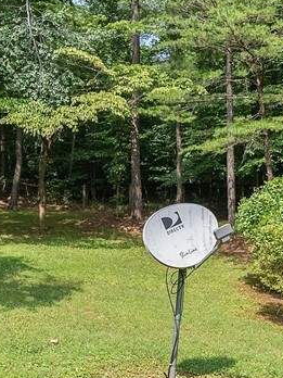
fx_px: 523
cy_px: 209
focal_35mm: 48
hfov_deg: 30.2
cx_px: 158
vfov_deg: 39.6
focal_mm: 16
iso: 800
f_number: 8
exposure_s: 1/60
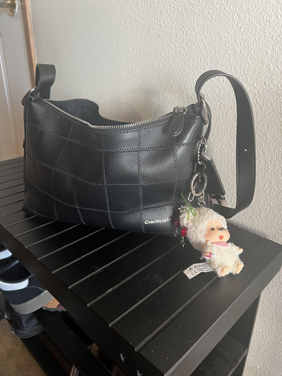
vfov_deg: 67.3
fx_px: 282
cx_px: 141
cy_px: 188
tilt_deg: -23.2
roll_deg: -1.4
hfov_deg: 53.1
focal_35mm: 26
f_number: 1.5
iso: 200
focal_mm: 5.7
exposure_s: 1/60
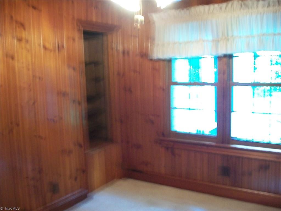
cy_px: 106
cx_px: 140
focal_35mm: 32
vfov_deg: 44.2
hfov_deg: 56.8
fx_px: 260
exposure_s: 1/4
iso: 200
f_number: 2.9
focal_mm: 5.7
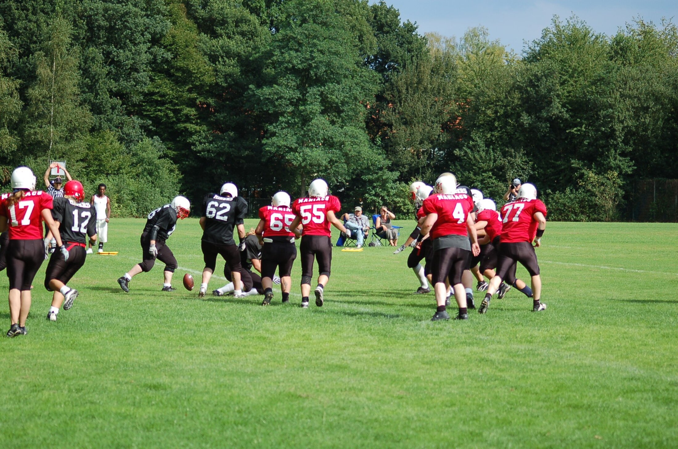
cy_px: 224
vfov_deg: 11.1
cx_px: 339
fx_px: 2312
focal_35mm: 123
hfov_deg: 16.7
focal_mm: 82
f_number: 4
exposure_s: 1/1000
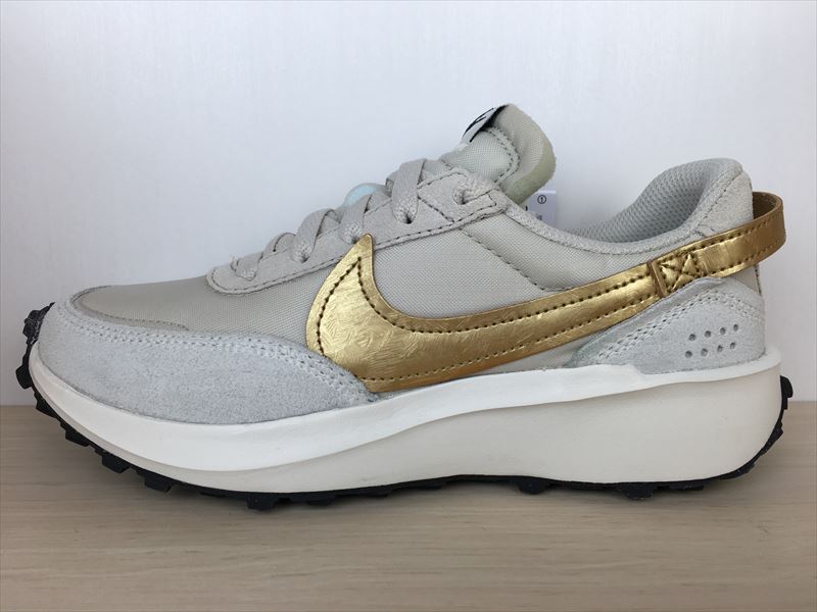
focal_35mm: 29
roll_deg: +0.8
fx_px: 684
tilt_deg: -10.5
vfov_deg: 48.2
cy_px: 306
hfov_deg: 61.7
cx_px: 408
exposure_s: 1/128
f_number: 2.2
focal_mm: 4.15
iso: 25
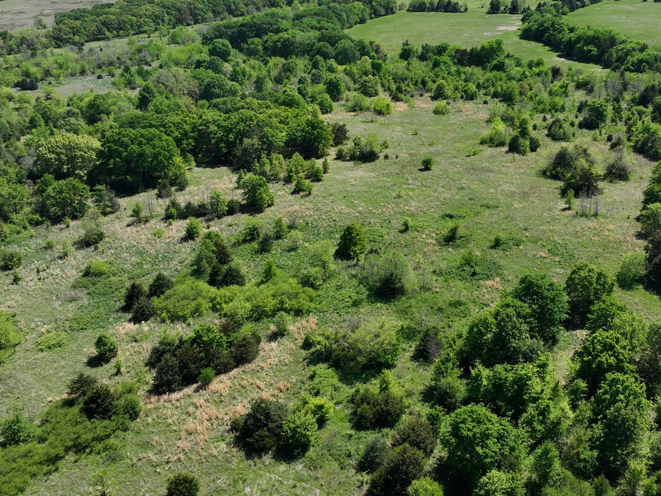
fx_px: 745
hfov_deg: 47.3
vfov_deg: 36.5
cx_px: 424
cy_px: 176
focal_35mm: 39
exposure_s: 1/2000
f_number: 2.8
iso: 130
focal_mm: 12.29
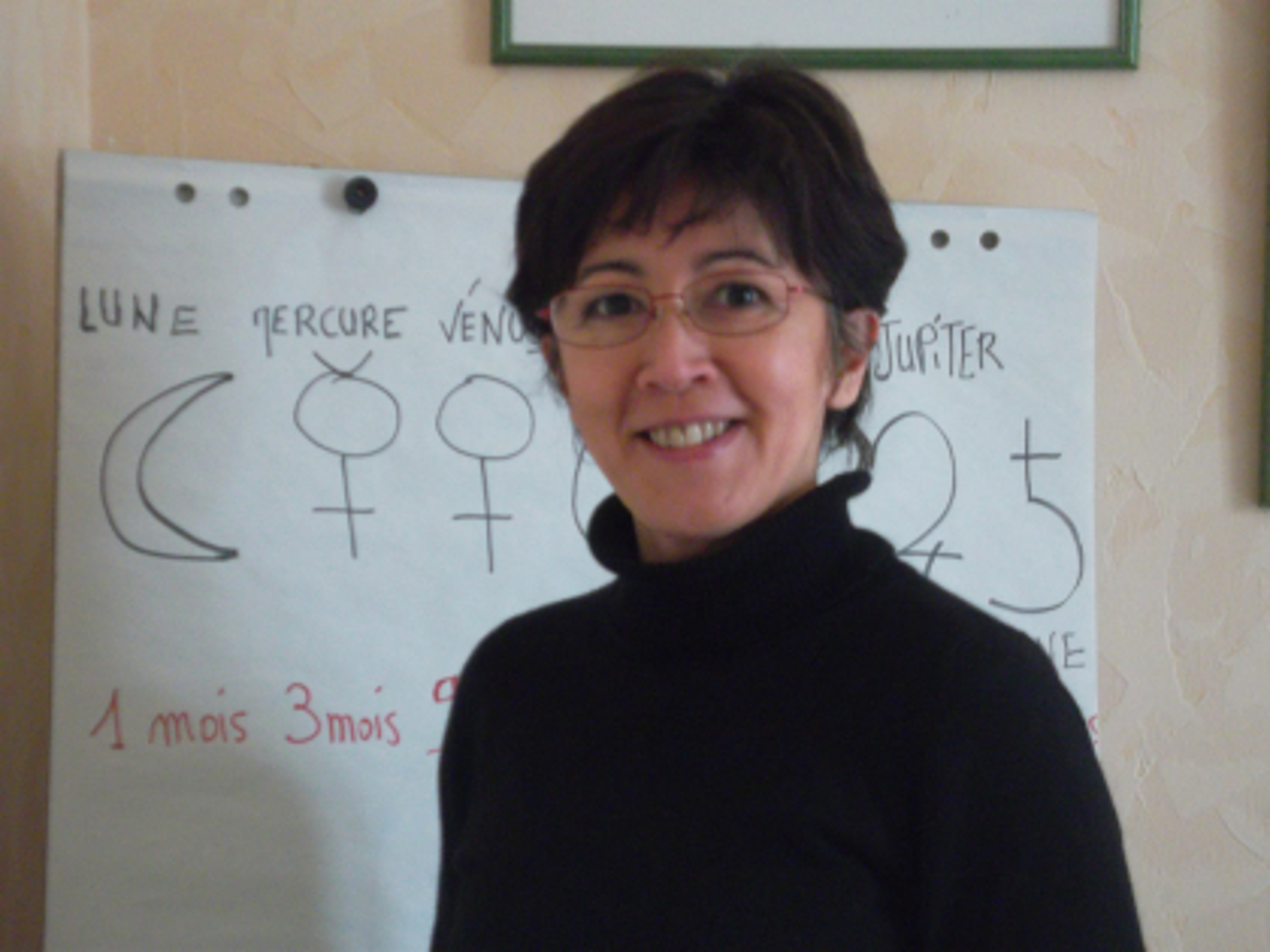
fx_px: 3962
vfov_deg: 13.7
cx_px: 635
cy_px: 476
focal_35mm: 108
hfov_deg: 18.2
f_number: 5
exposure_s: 1/5
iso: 640
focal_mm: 19.6
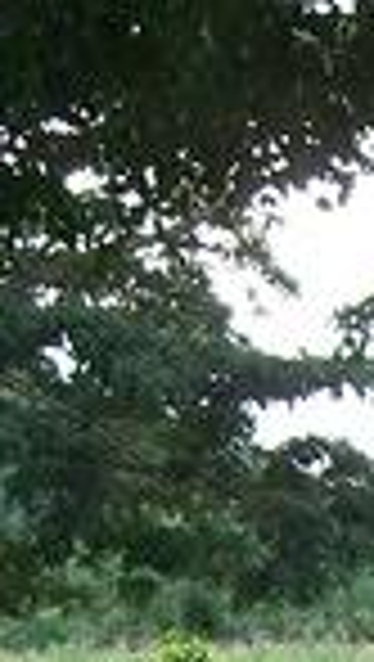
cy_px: 1045
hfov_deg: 6.3
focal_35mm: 180
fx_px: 3164
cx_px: 1005
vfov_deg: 11.4
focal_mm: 7.9
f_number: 2.8
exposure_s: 1/80
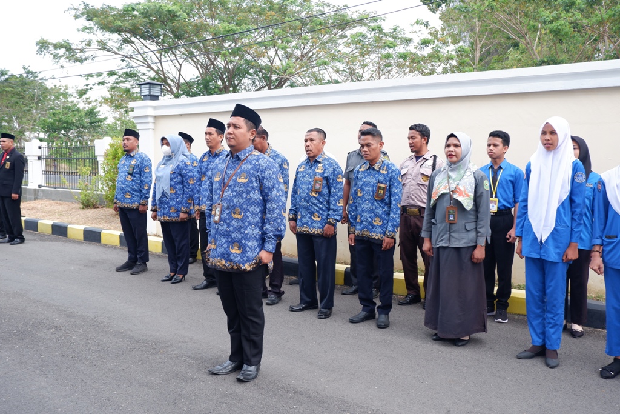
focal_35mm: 32
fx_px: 551
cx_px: 310
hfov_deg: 58.7
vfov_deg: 41.1
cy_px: 207
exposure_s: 1/150
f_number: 5
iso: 200
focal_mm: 21.5
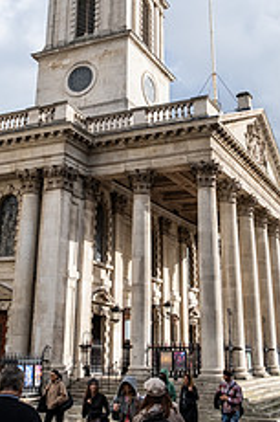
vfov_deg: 40.7
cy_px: 105
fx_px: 549
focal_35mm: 47
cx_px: 128
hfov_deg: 28.6
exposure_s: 1/1000
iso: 320
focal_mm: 16
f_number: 5.6
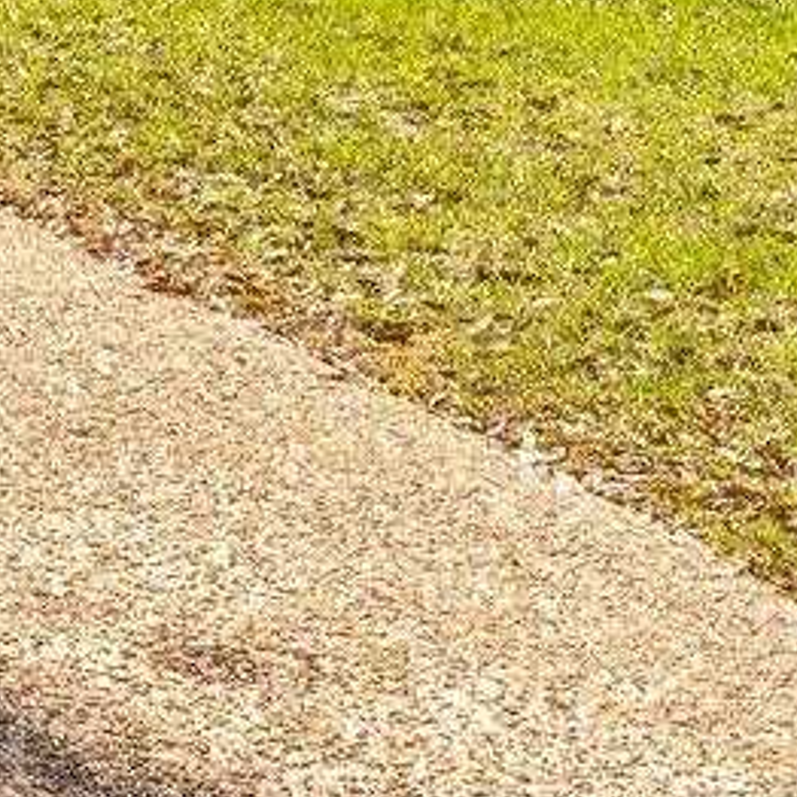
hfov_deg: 9.1
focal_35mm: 166
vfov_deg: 10.1
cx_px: -1345
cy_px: -497
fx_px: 4324
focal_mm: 25
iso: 100
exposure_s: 1/80
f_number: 9
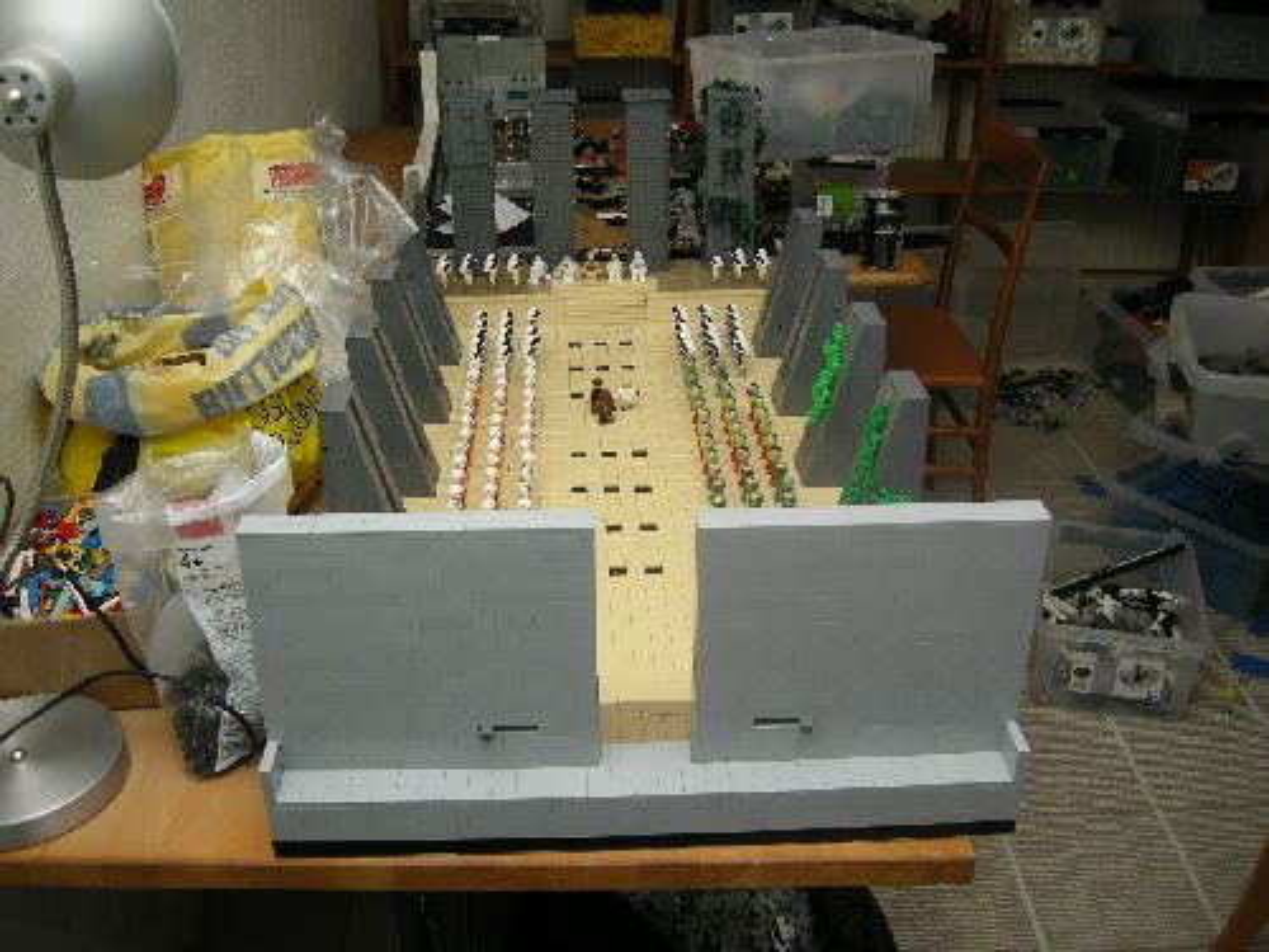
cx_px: 634
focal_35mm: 36
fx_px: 1320
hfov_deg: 51.4
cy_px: 476
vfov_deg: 39.7
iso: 64
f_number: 2.7
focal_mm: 7.5
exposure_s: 1/60
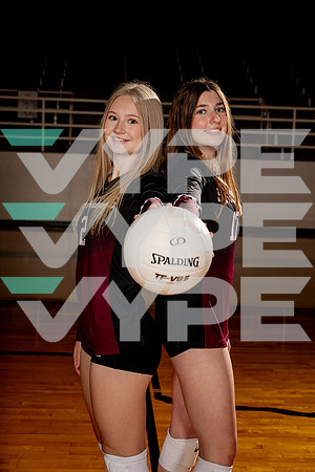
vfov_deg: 33.4
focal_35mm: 60
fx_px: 787
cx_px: 158
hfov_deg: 22.6
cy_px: 236
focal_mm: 60
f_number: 5.6
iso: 100
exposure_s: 1/250
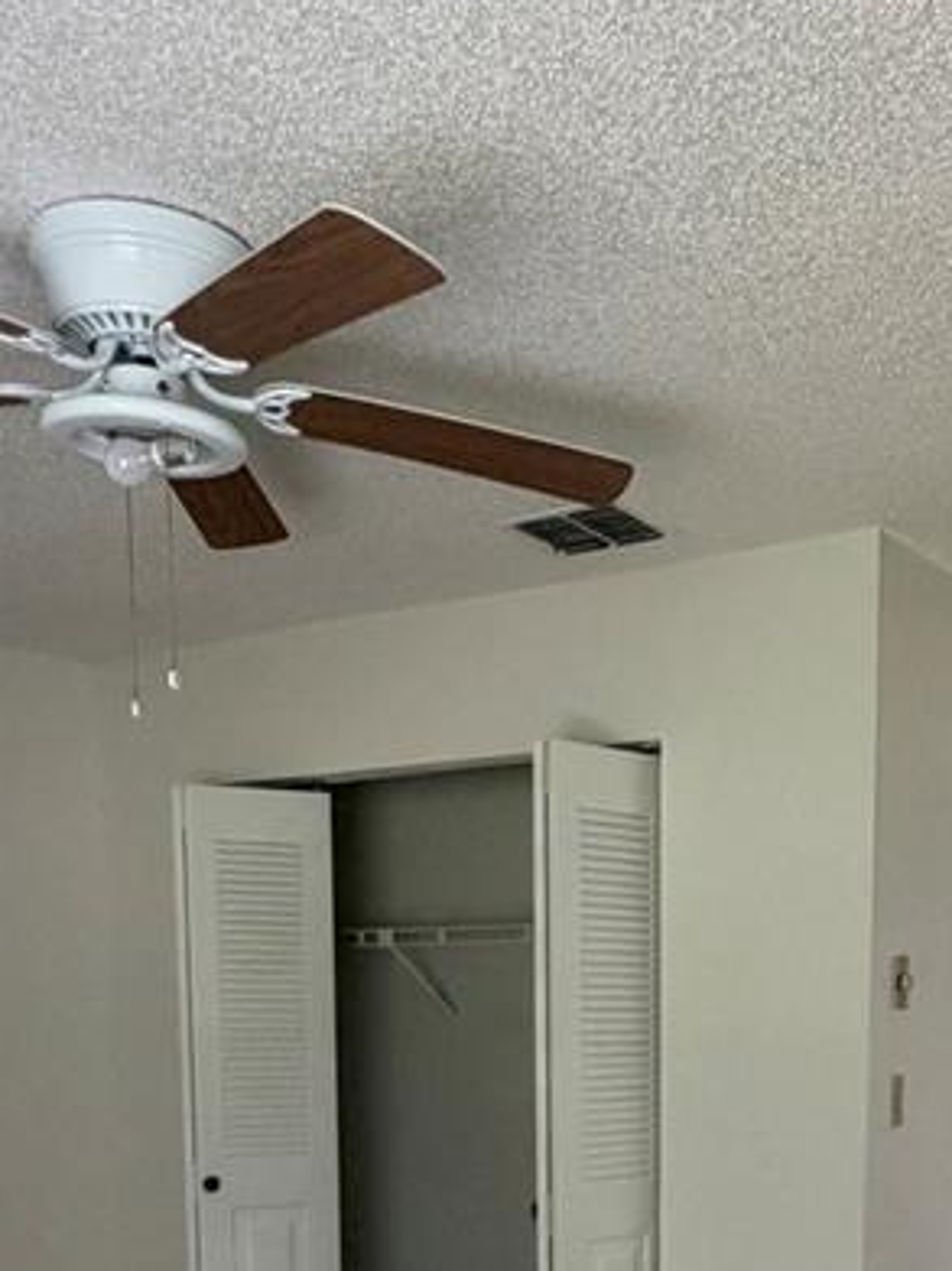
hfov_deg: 33.2
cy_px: 1235
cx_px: 656
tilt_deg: -7.6
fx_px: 1578
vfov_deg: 39.3
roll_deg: -0.1
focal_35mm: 43
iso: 250
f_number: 2.2
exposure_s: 1/121
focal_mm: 2.22
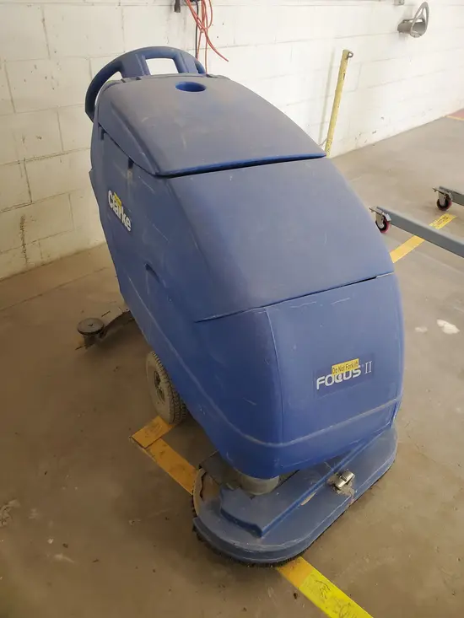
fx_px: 465
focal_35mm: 26
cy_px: 309
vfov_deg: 67.3
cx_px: 232
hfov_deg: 53.1
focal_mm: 4.3
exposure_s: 1/40
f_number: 2.4
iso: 200
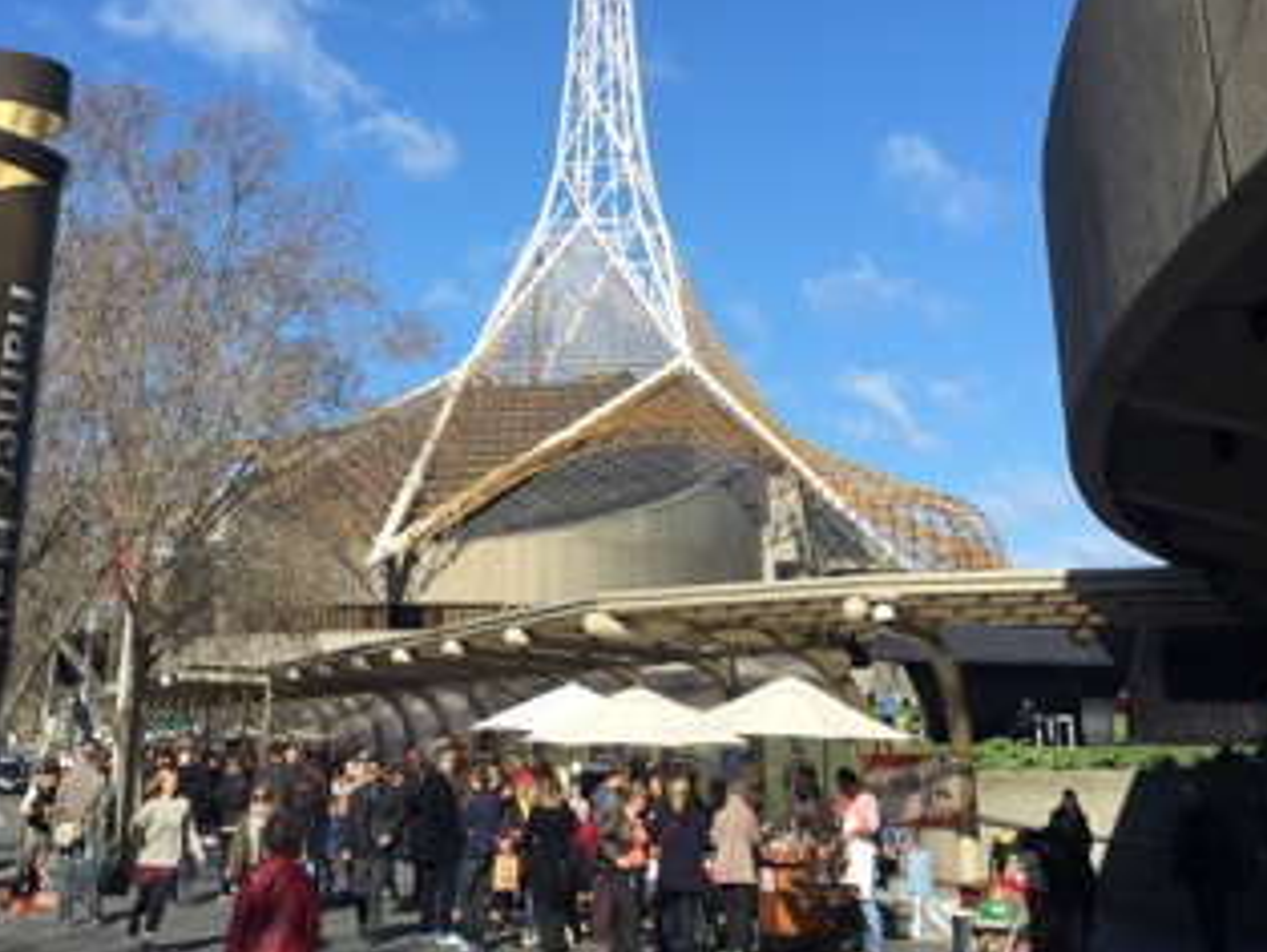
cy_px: 69
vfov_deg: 28.9
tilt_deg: +20.9
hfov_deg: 39.5
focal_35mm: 48
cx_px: 545
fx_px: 1758
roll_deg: -1.4
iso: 32
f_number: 2.2
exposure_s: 1/1721
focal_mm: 4.15
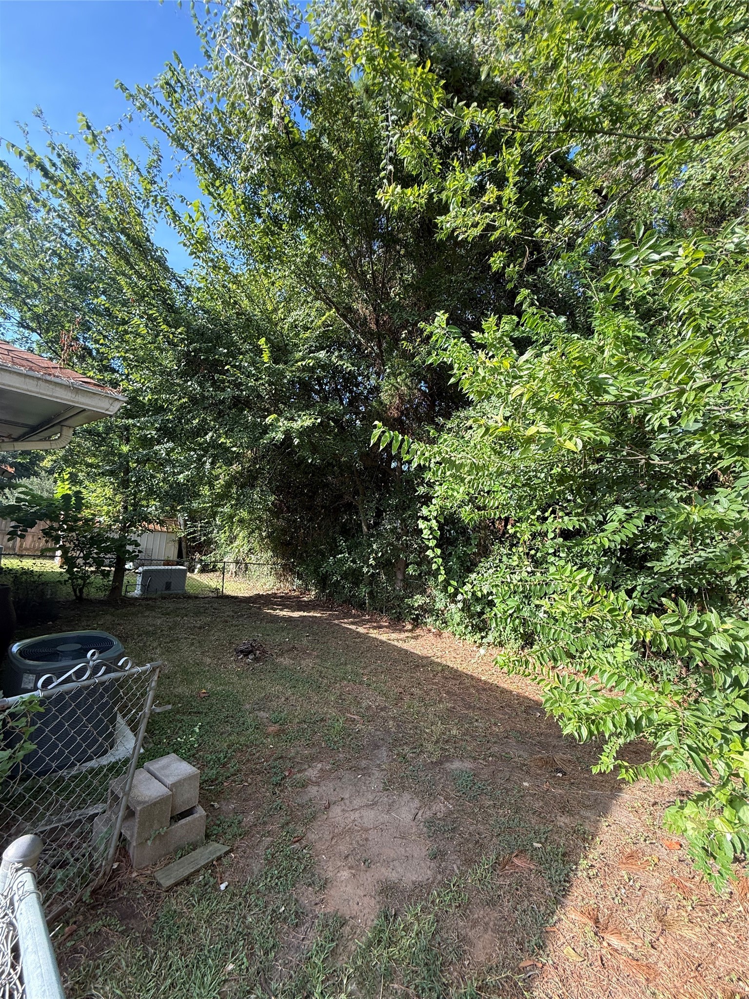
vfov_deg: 102.1
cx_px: 374
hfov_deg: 85.7
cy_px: 500
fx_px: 404
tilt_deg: +2.8
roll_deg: -6.6
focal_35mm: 14
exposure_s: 1/202
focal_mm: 2.22
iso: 50
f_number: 2.2
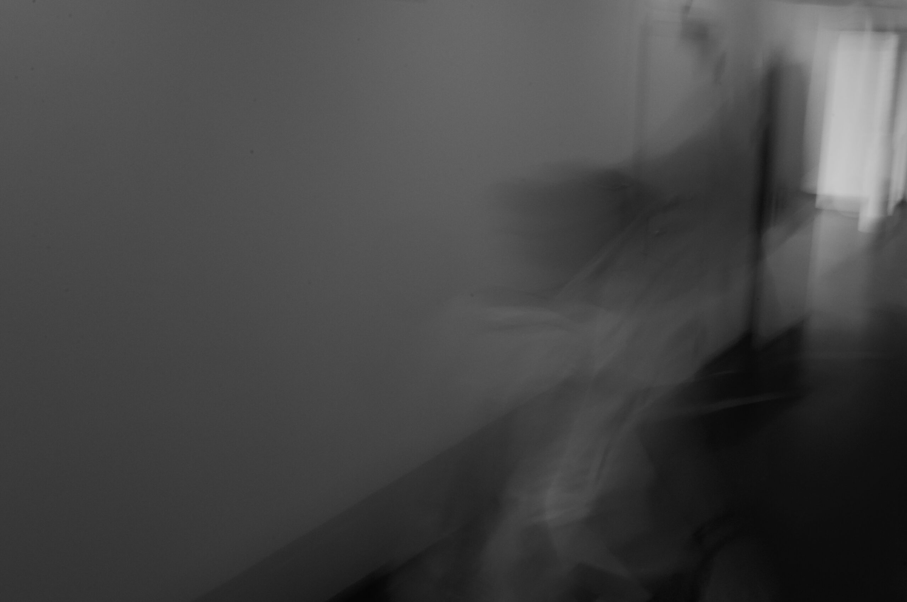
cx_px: 454
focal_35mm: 36
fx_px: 906
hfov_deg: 53.2
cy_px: 301
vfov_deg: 36.8
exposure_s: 1/2
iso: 1250
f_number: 25
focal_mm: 24
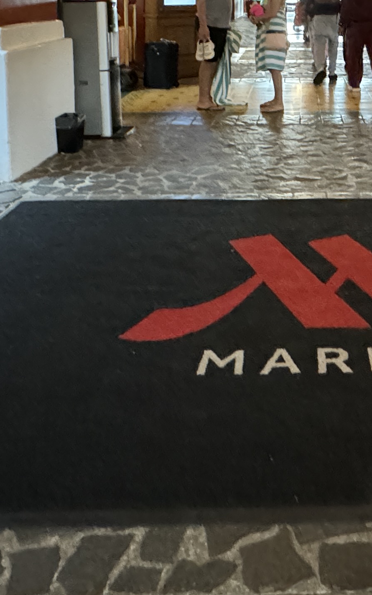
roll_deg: +0.1
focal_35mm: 42
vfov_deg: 42.9
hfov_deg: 29.4
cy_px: 52
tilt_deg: -6.0
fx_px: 682
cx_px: 327
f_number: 2.2
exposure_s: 1/40
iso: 1000
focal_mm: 2.22
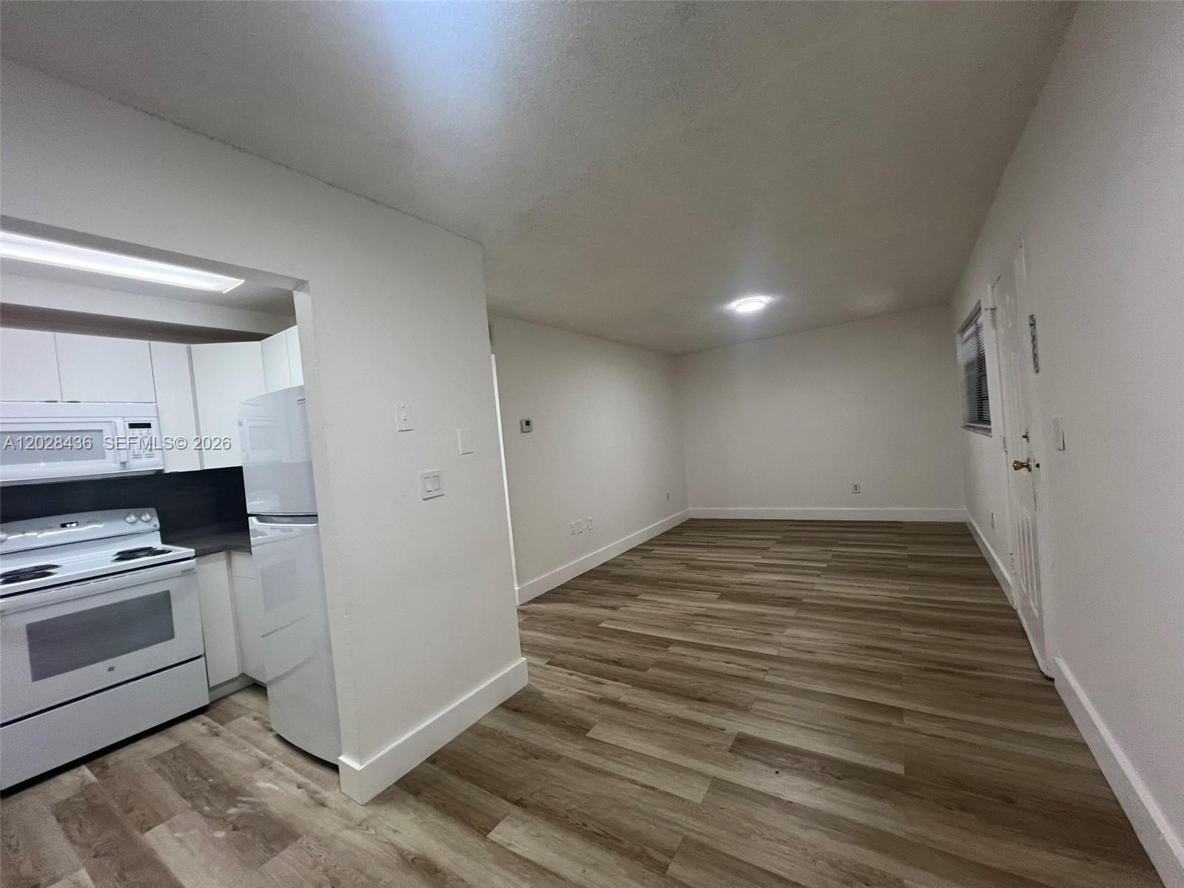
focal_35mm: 13
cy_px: 444
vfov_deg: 89.9
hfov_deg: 106.2
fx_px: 445
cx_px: 592
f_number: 1.8
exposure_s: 1/60
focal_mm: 1.57
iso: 125
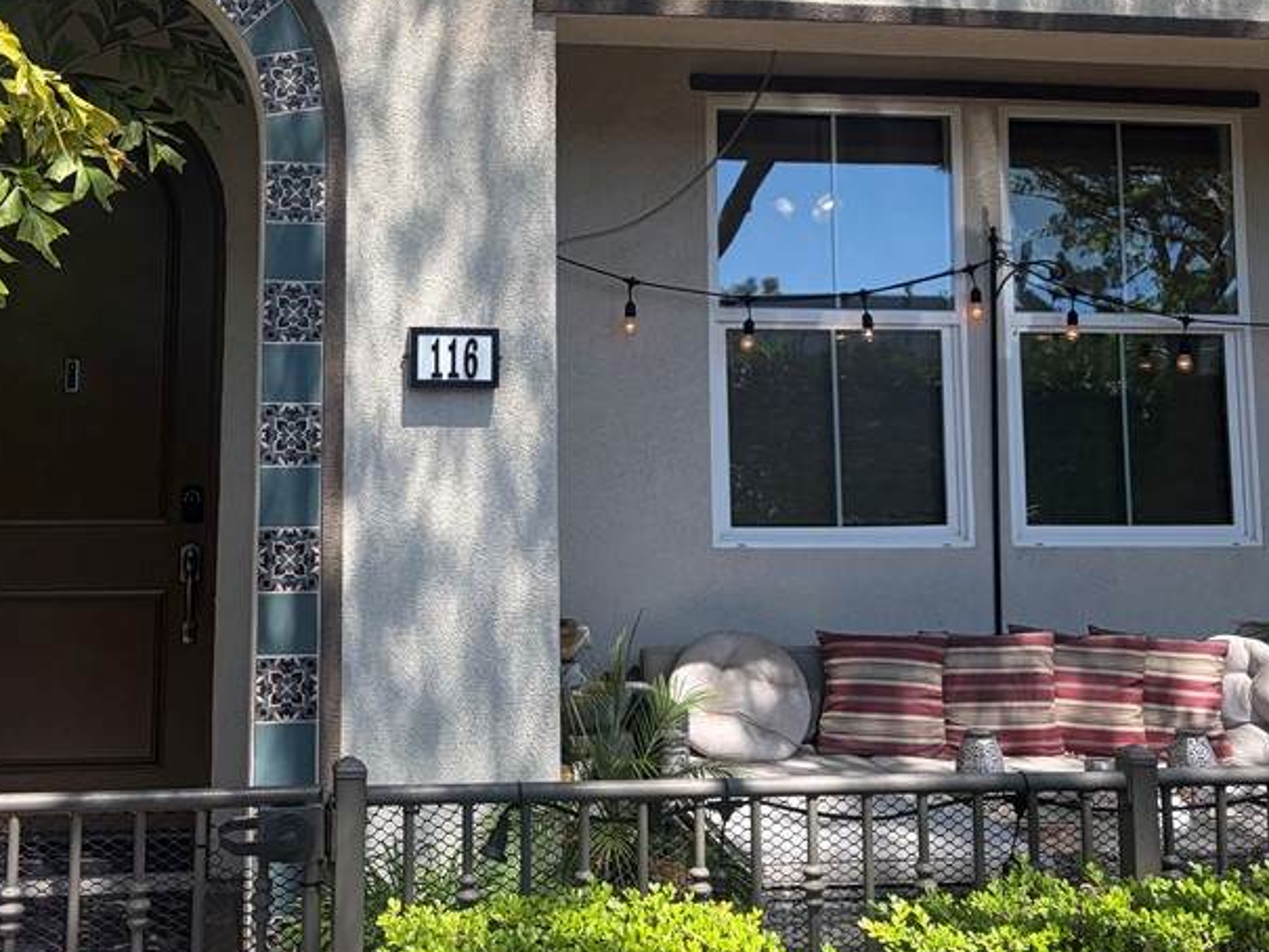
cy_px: 241
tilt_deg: +9.5
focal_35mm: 44
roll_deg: +0.5
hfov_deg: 42.3
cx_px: 405
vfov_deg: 32.3
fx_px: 1613
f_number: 1.6
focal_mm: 5.96
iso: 50
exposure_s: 1/850
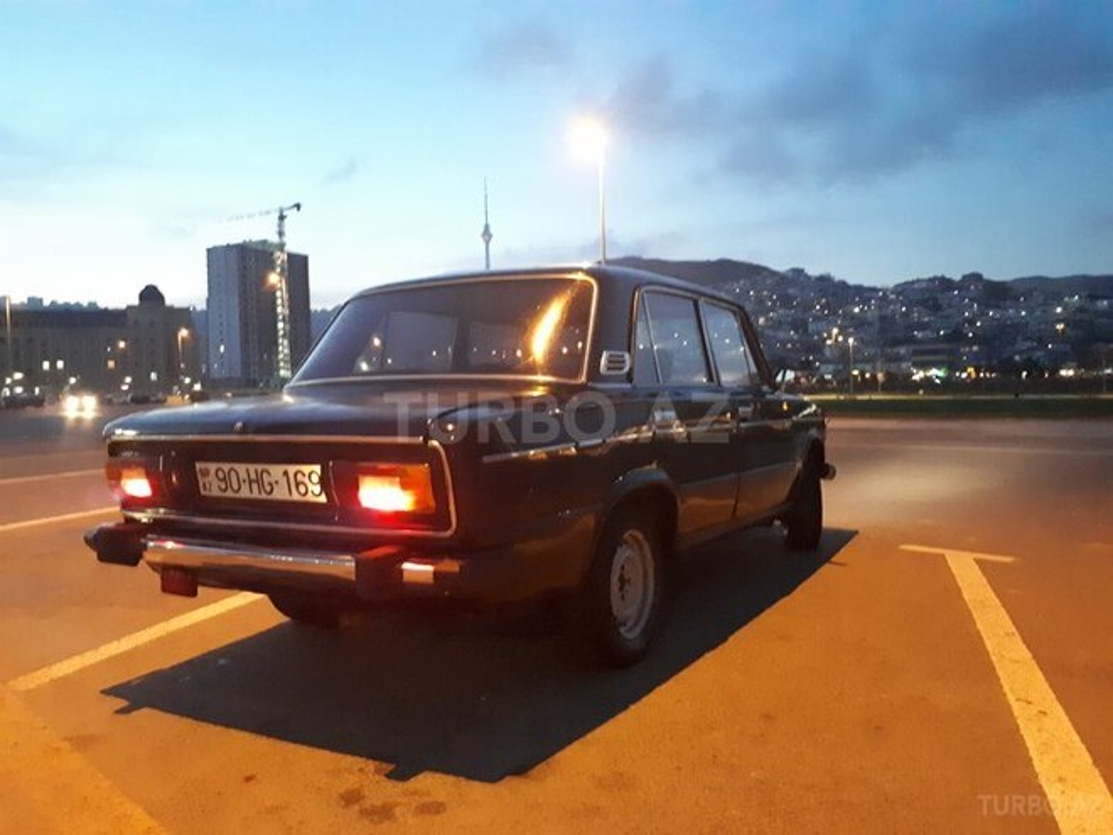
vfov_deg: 51.4
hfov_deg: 65.3
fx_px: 868
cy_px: 418
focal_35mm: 27
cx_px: 556
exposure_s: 1/17
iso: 1250
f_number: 1.9
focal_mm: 3.6
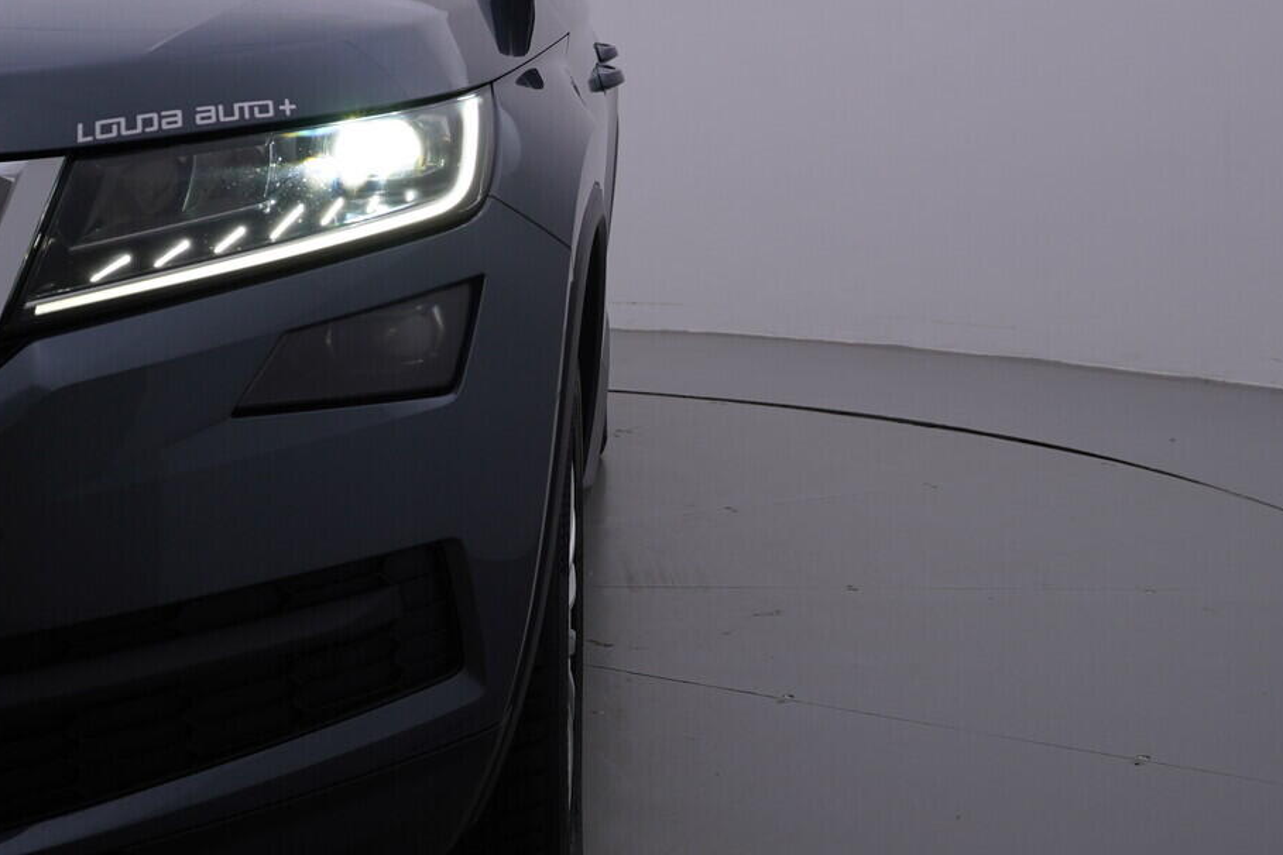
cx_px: 638
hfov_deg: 35.1
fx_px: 2031
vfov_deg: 23.7
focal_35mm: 57
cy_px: 336
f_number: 5.6
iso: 125
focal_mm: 24
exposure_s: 1/125
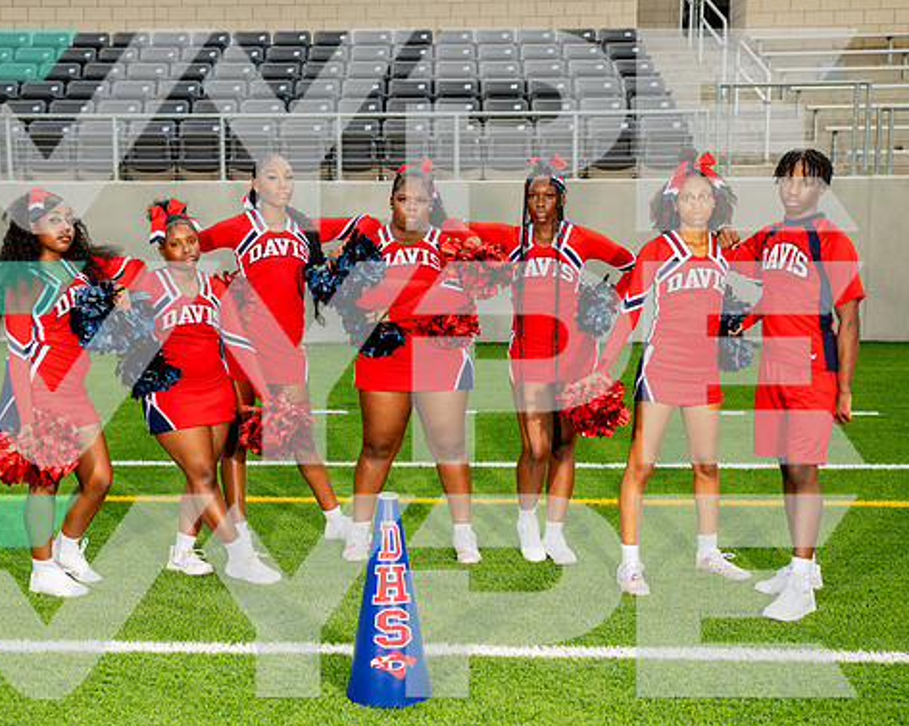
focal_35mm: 52
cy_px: 364
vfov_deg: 29.1
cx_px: 375
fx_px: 1398
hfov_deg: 35.9
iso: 320
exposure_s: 1/400
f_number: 7.1
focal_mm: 44
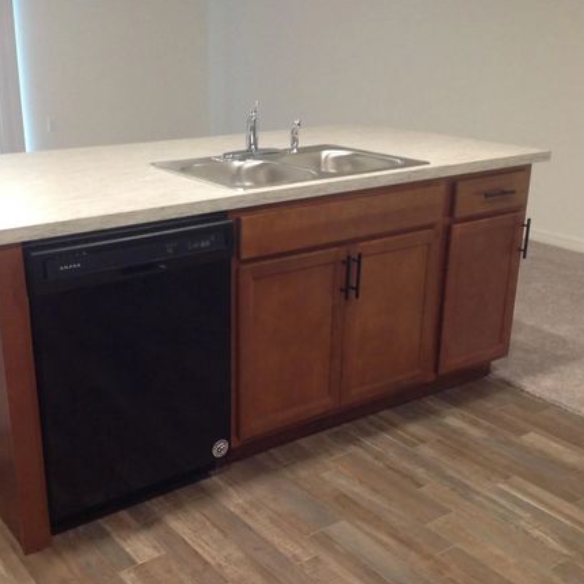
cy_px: 304
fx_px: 878
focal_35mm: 46
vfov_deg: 36.8
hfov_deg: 36.6
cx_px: 232
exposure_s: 1/15
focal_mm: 4.28
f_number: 2.4
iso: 200
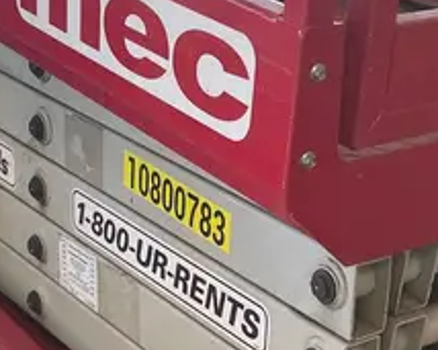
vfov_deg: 17.6
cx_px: 258
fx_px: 1127
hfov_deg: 22.0
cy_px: 185
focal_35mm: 87
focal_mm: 4.2
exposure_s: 1/109
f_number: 1.6
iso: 125
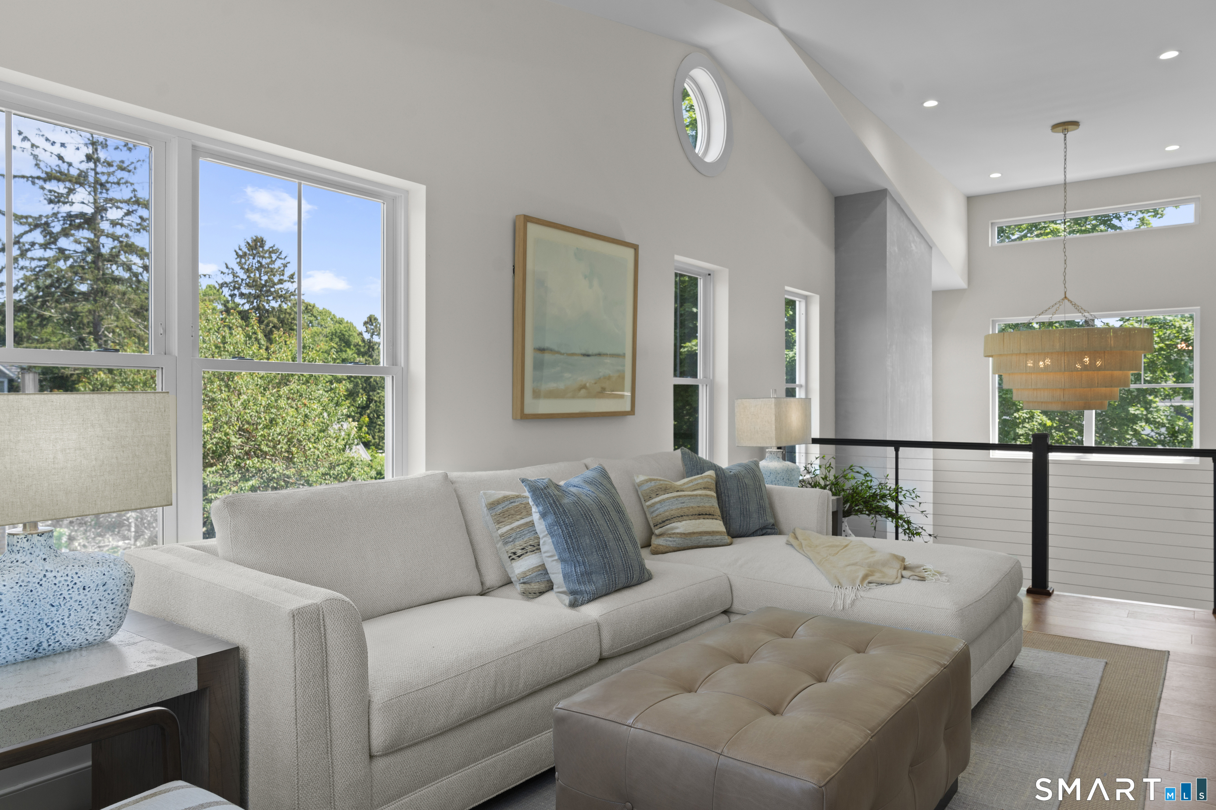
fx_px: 811
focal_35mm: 24
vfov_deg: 53.1
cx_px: 608
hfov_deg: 73.7
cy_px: 405
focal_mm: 24
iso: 320
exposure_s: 1/13
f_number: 7.1
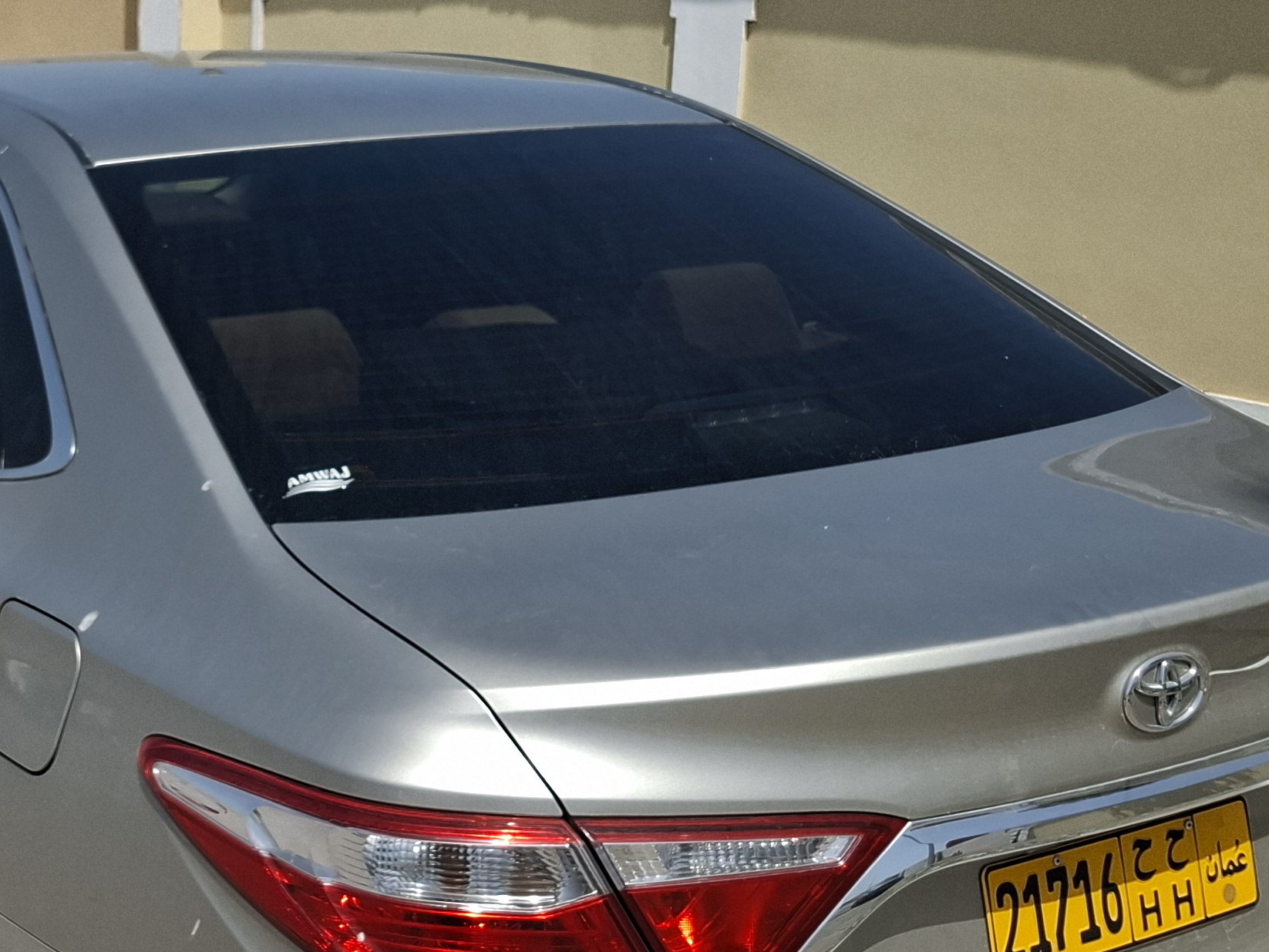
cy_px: 295
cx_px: 312
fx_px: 2090
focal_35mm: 57
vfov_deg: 25.5
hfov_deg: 33.1
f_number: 1.8
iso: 50
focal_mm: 5.54
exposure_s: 1/1808
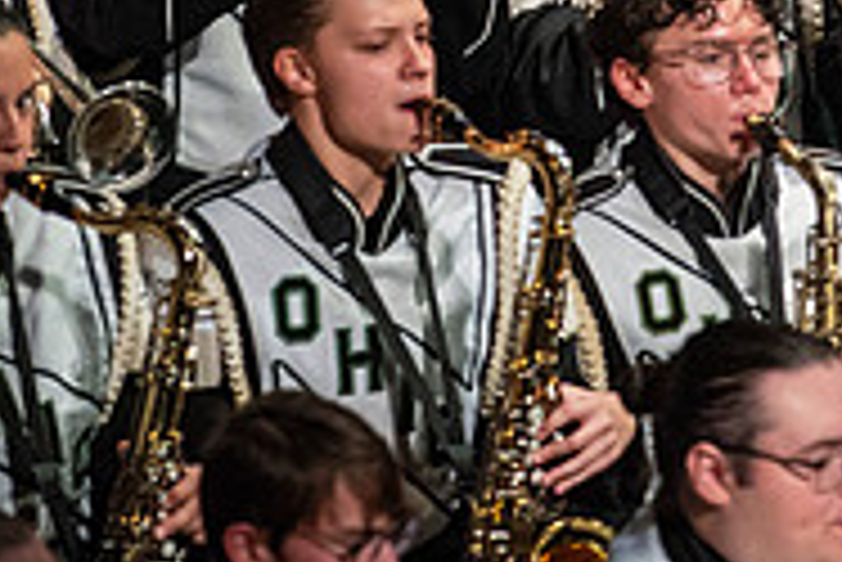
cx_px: 702
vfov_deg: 1.5
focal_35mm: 929
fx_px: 21744
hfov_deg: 2.2
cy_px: -283
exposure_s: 1/400
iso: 5000
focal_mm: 300
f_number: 5.6
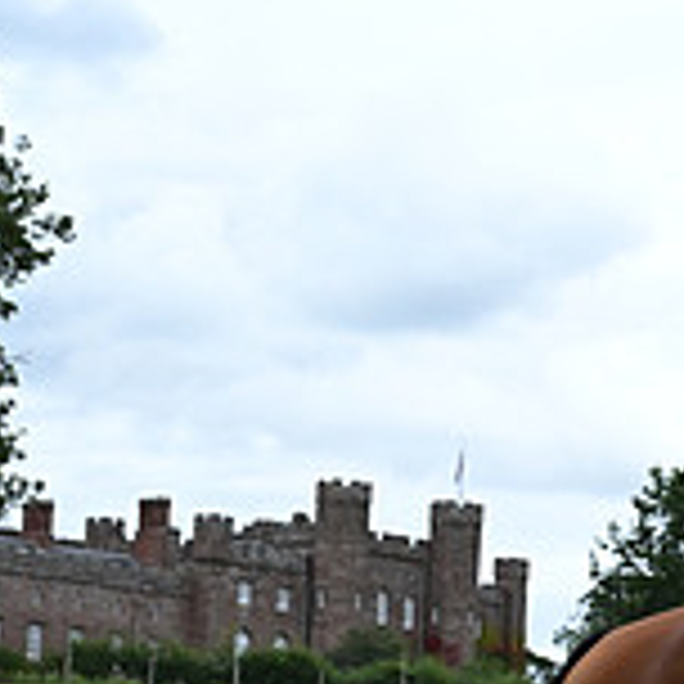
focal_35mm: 162
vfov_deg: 10.7
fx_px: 3622
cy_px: 718
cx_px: 1174
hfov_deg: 10.3
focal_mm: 50
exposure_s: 1/1250
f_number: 5.6
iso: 720
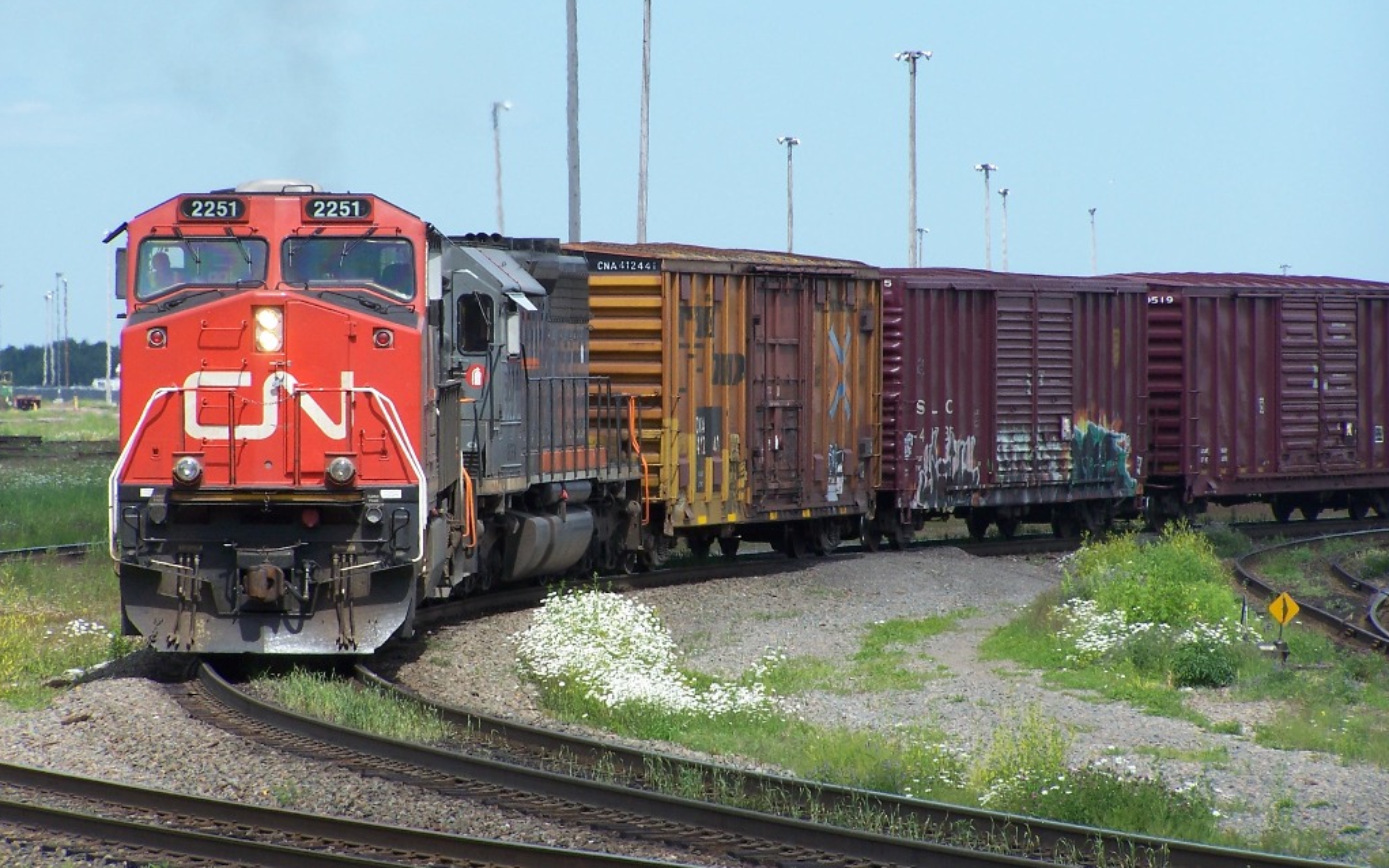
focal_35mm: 253
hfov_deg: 8.3
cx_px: 694
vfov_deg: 5.2
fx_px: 9577
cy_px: 411
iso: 80
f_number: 4.5
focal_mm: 39.5
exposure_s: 1/500
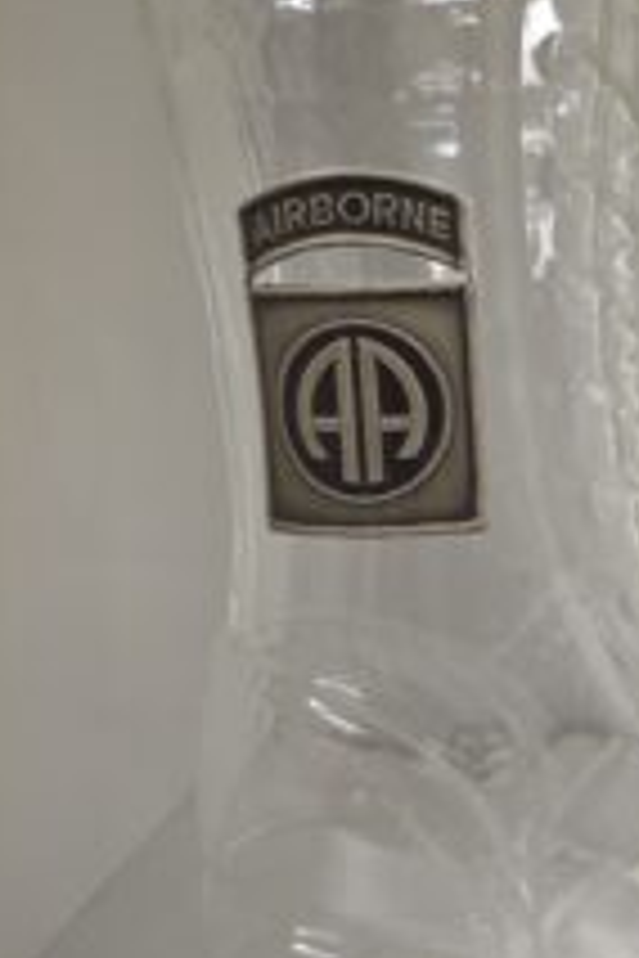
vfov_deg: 43.6
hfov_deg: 27.8
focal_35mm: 45
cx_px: 662
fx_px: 1198
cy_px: 481
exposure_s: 1/39.3
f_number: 1.7
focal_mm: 6.3
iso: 400
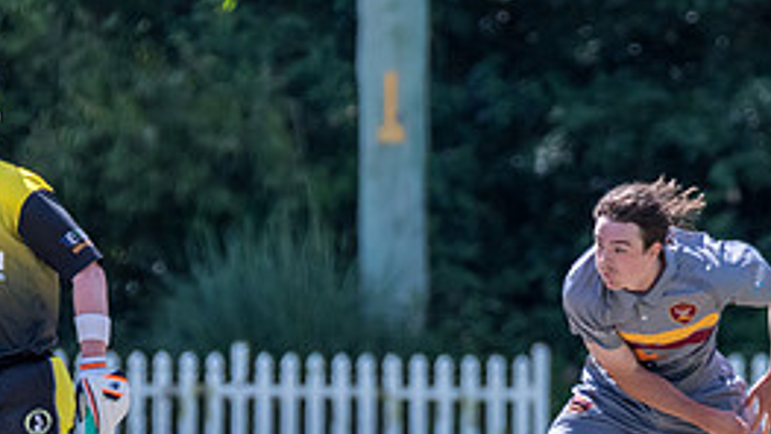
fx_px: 27091
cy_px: 521
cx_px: 302
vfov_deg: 0.9
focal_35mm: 1325
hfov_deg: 1.6
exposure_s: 1/2000
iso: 900
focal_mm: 460
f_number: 6.3
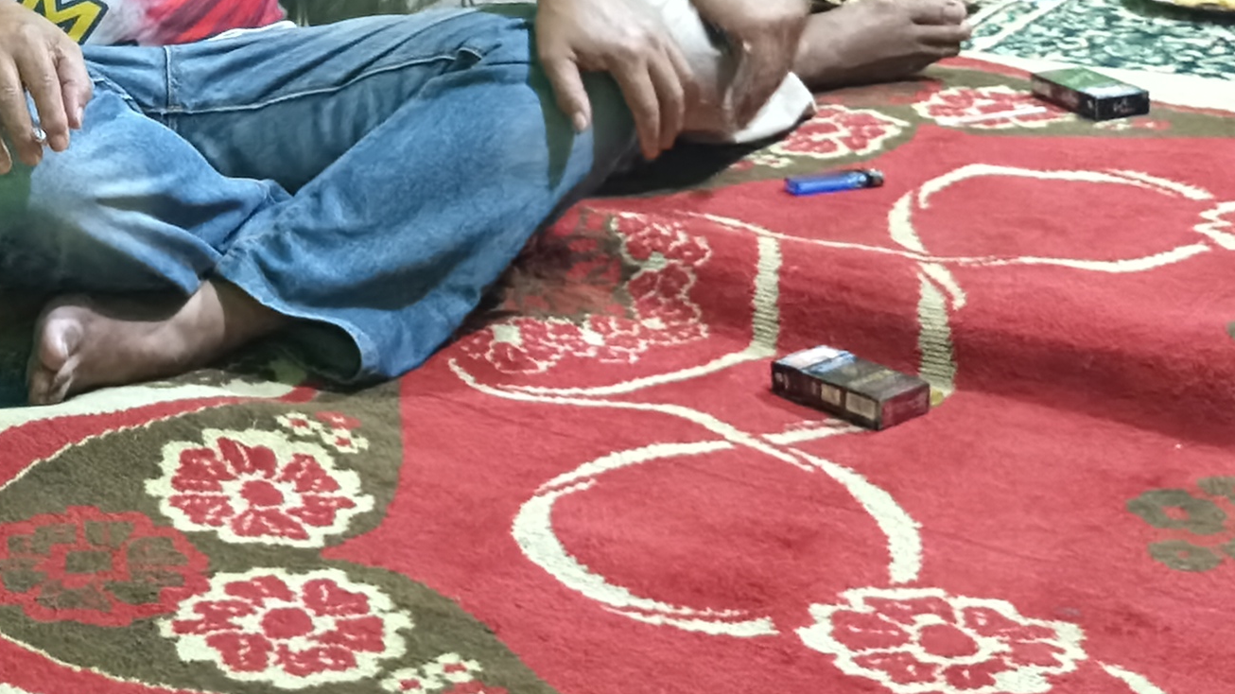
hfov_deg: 25.0
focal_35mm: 78
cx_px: -165
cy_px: -215
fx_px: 2554
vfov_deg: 14.8
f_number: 1.8
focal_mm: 5.56
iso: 2742
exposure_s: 1/33.3
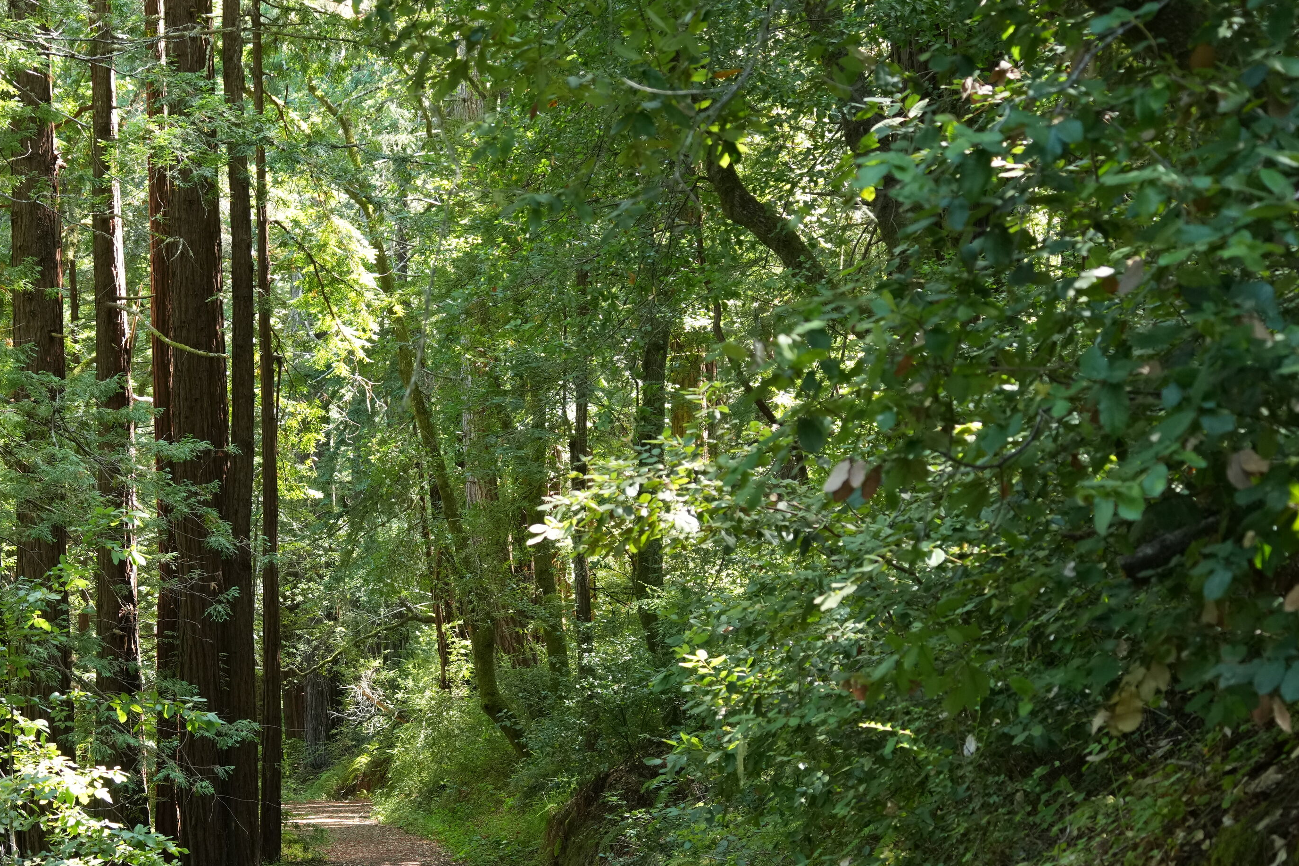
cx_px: 439
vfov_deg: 16.9
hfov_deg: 25.2
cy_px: 675
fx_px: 2886
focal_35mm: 80
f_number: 4.5
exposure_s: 1/60
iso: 1000
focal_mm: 51
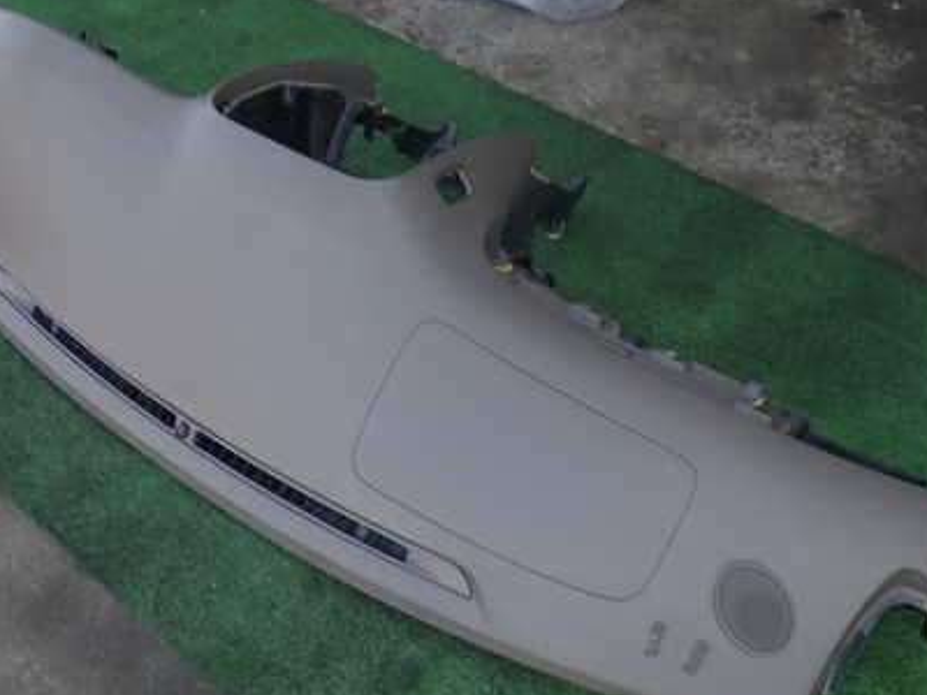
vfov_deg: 32.1
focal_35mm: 45
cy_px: 401
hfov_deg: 42.0
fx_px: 1205
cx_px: 392
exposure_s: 1/30
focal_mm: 5.4
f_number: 6.3
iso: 100
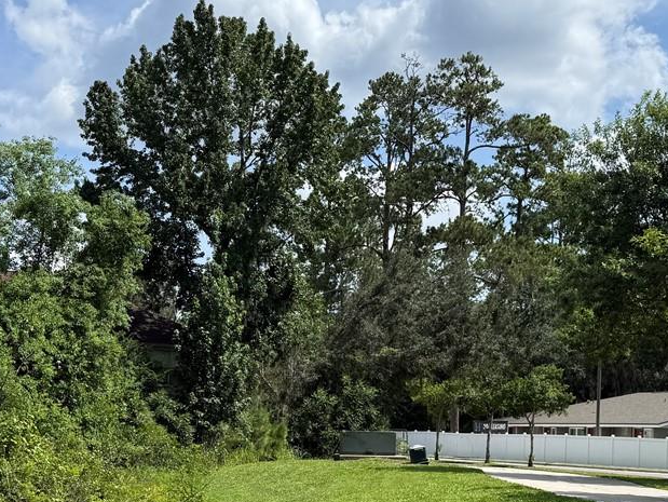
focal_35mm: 62
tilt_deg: +2.3
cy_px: 388
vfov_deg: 23.4
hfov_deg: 31.2
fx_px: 1197
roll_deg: -1.8
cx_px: 328
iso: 80
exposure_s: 1/4167
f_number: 1.78
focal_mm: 6.76
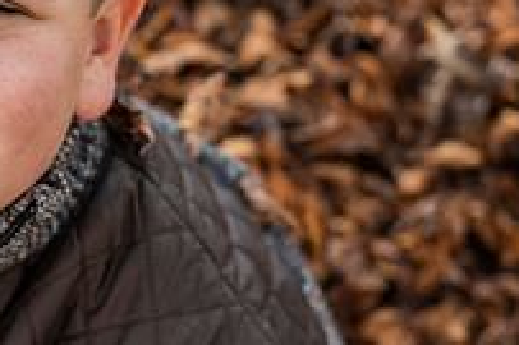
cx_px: -20
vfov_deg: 9.6
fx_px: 2060
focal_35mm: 143
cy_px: 65
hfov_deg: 14.1
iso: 400
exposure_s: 1/500
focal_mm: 50
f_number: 3.5
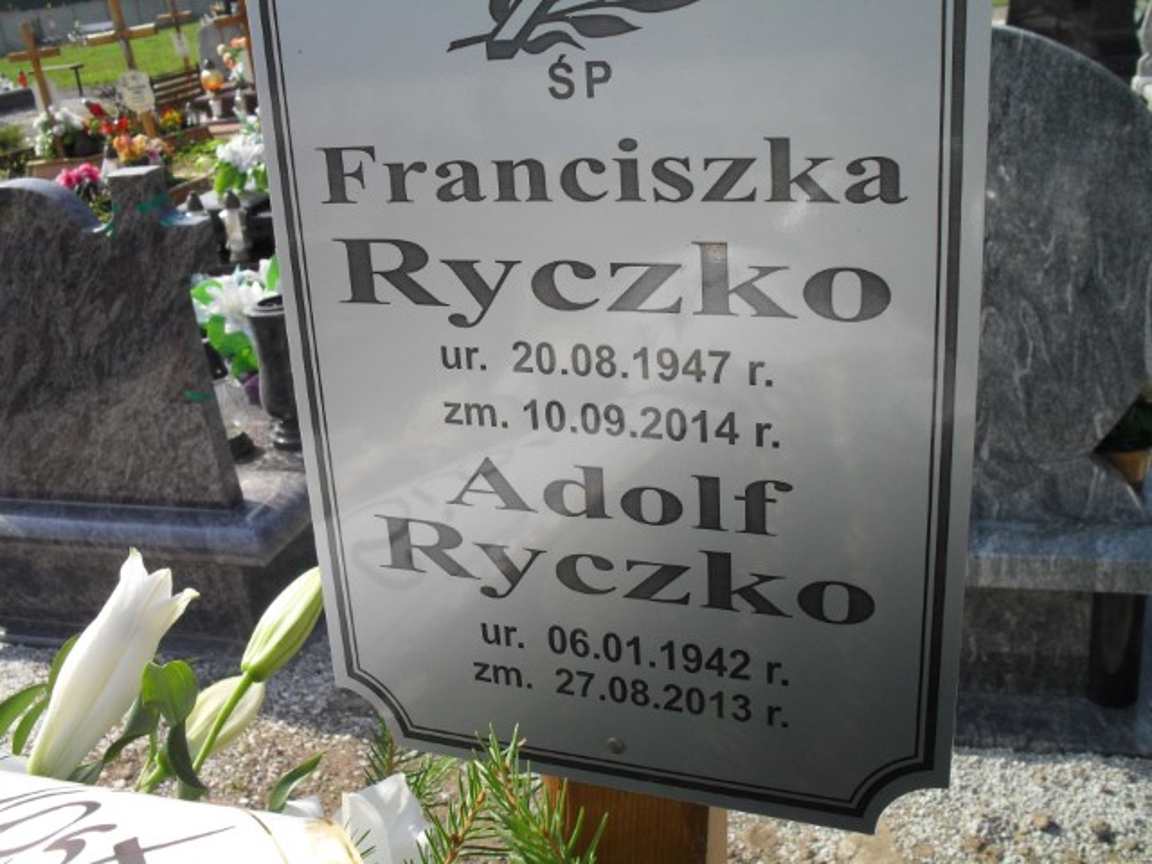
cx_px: 576
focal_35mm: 35
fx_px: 1165
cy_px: 432
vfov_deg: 40.7
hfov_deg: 52.6
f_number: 8.4
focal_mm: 6.3
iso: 100
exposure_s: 1/180
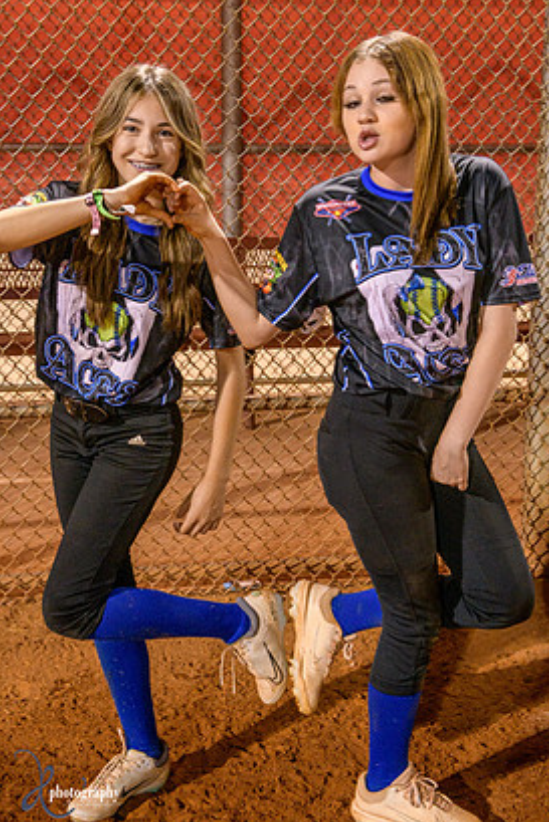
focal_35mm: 55
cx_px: 298
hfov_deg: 24.6
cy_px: 392
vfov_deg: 36.2
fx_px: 1257
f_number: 5
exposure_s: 1/80
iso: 2000
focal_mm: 50
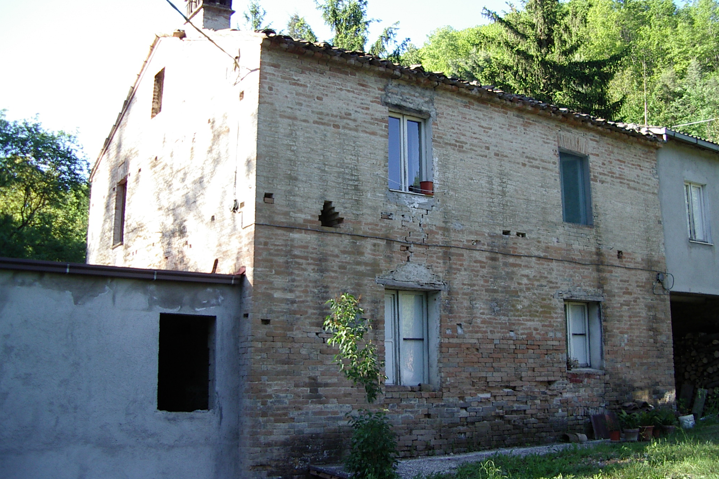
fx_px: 799
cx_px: 361
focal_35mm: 40
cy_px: 215
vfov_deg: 33.4
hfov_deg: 48.5
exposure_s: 1/160
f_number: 2.6
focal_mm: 5.8
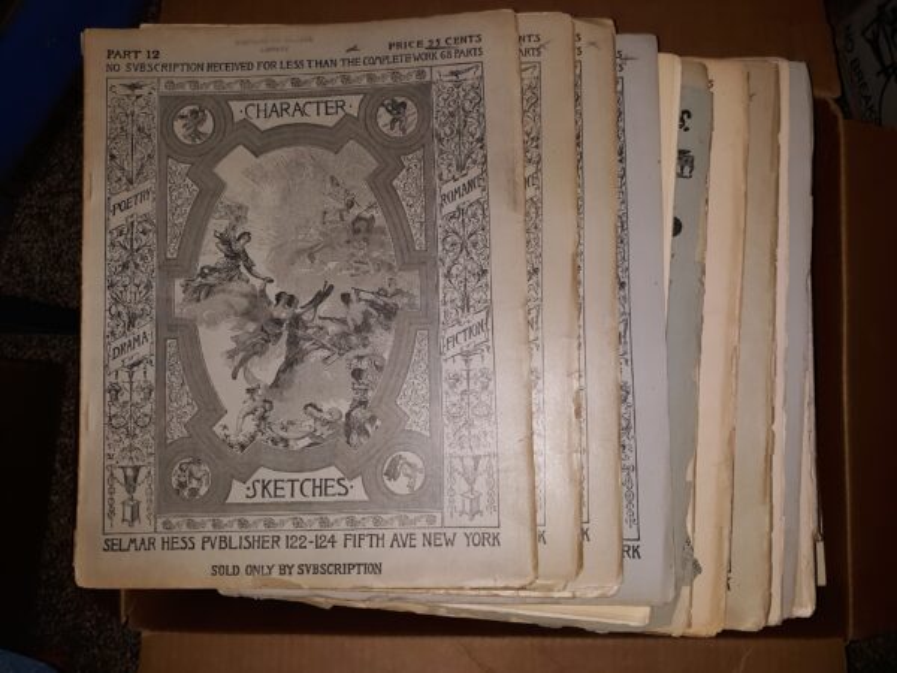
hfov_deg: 63.4
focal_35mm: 28
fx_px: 726
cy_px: 336
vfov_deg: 49.7
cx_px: 448
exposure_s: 1/120
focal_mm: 3.7
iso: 64
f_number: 1.7
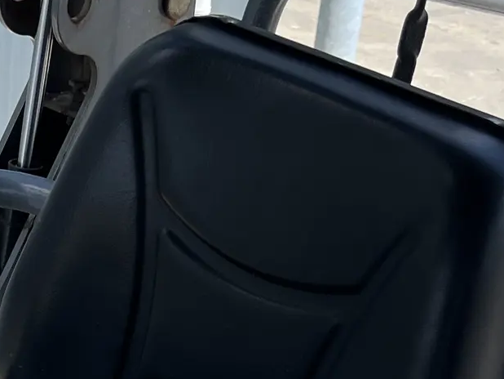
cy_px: 555
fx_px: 1588
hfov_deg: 17.3
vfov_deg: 12.9
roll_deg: +0.8
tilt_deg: -32.9
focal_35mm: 109
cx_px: -91
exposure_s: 1/2457
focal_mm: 5.7
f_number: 1.5
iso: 50
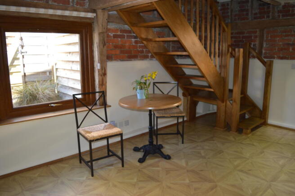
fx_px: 221
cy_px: 98
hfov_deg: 67.4
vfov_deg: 47.8
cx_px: 148
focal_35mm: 27
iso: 400
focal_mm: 18
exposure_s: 1/60
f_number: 3.5
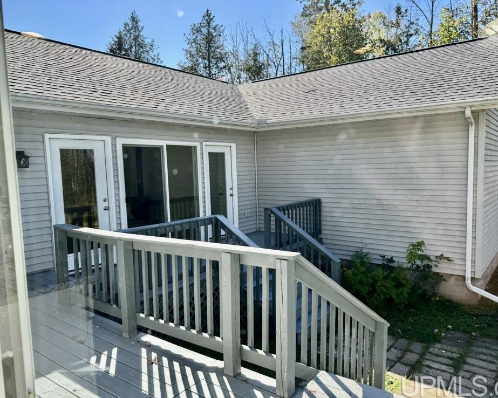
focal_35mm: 26
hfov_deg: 65.9
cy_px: 206
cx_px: 275
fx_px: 383
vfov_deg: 54.9
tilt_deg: -5.4
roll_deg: +2.0
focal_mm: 6.76
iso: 80
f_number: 1.78
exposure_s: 1/952
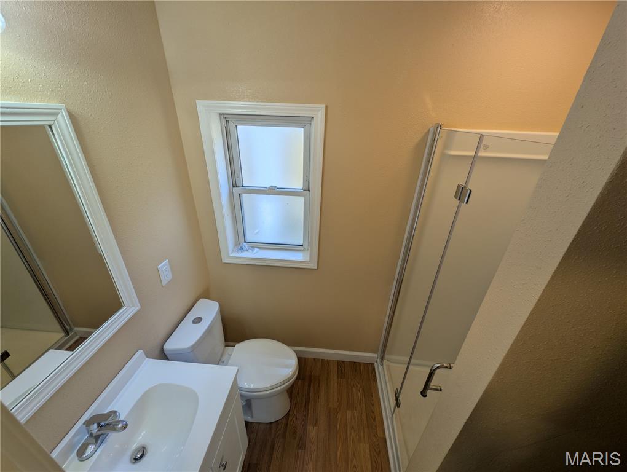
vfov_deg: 94.6
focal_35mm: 12
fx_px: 218
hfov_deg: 110.5
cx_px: 314
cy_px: 236
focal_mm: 2.23
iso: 36
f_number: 1.95
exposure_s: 1/121
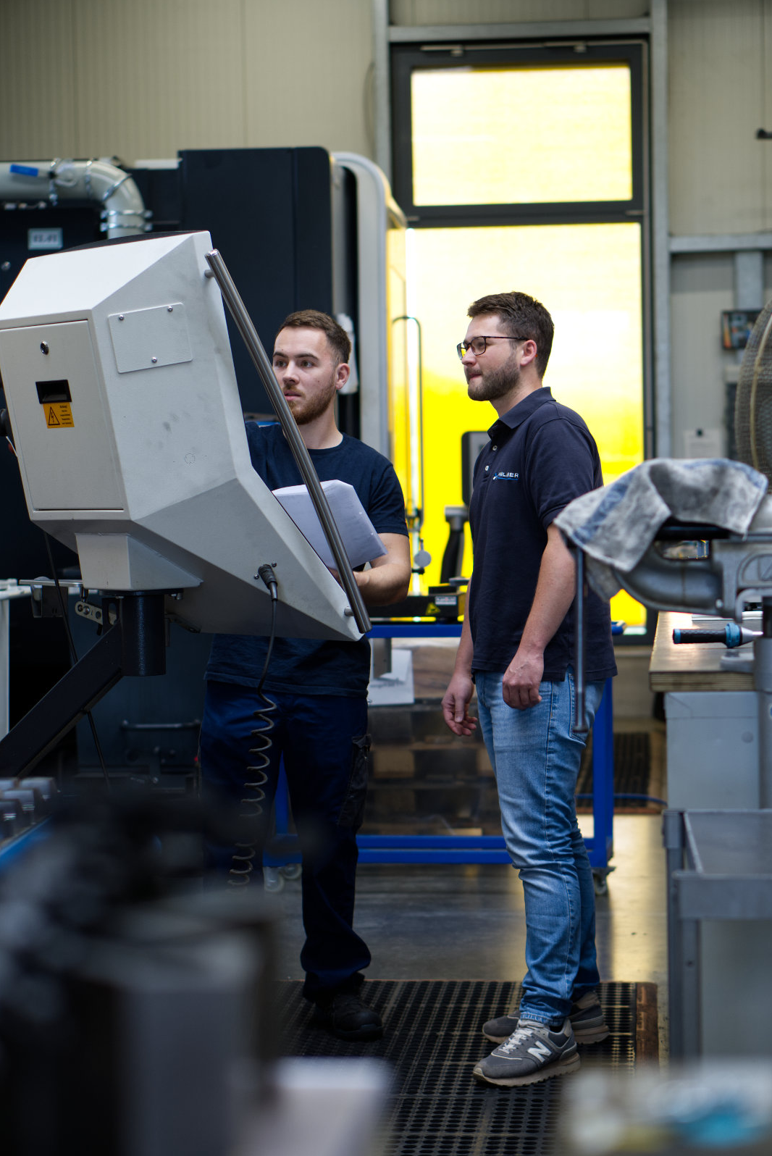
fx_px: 2441
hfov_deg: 18.0
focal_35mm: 76
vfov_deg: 26.6
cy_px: 572
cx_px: 390
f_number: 2.2
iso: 100
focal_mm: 50
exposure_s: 1/100
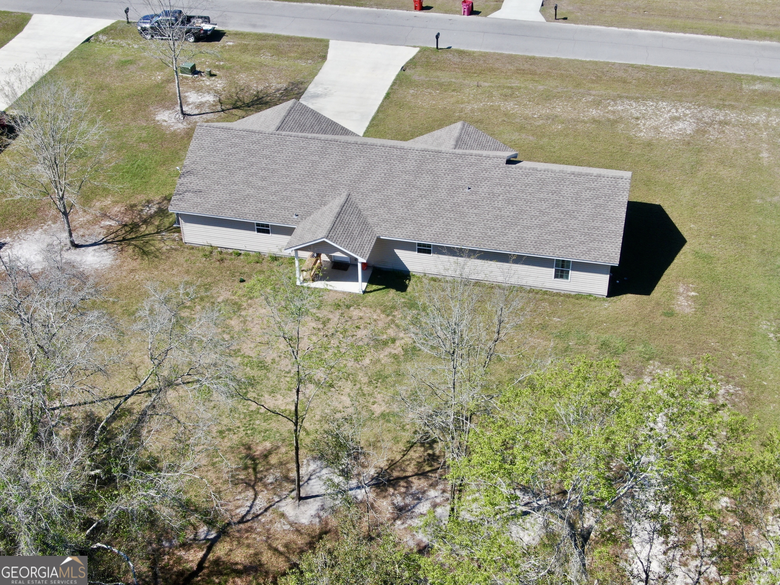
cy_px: 292
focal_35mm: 48
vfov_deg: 30.3
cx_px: 390
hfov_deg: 39.7
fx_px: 1082
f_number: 3.8
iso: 100
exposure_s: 1/500
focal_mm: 8.6
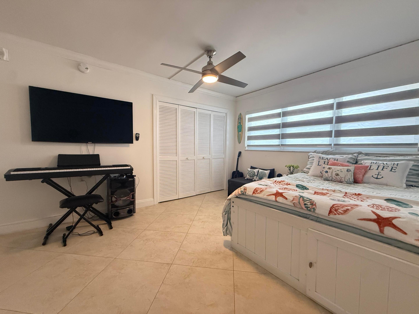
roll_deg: -1.3
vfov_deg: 85.7
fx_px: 169
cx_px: 210
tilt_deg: -3.4
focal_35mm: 14
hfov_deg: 102.1
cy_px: 157
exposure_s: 1/120
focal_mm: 2.22
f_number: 2.2
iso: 500
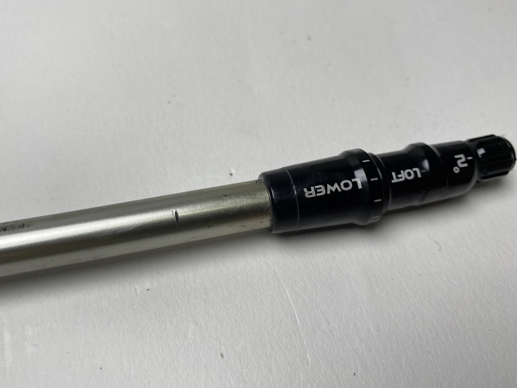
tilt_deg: -56.3
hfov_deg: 61.6
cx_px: 249
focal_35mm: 29
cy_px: 168
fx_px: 433
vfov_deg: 48.1
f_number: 1.8
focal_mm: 4.25
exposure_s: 1/255
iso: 32
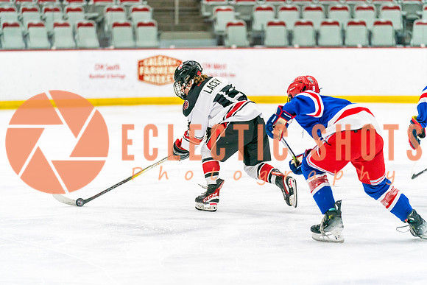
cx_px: 201
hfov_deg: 12.5
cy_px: 139
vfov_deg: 8.4
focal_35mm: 164
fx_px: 1949
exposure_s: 1/1250
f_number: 2.8
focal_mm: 155
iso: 3200
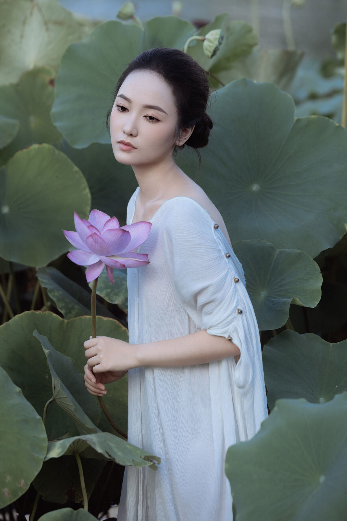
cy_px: 260
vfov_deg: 18.6
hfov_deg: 12.5
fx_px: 1590
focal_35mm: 110
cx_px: 174
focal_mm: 110
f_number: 4
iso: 100
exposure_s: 1/400
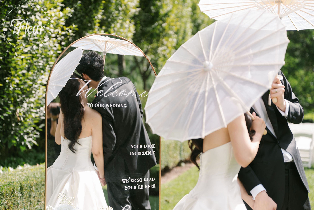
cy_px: 105
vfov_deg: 20.9
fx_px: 567
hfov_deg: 31.0
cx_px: 157
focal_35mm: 65
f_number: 2.2
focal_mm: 65
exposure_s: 1/800
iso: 160
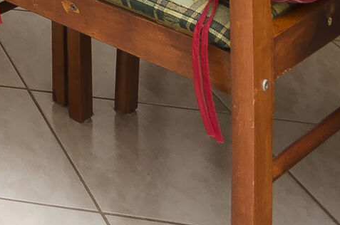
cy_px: -389
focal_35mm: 88
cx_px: -526
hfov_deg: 13.9
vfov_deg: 11.4
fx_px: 829
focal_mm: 10
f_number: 7.1
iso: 200
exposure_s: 1/100
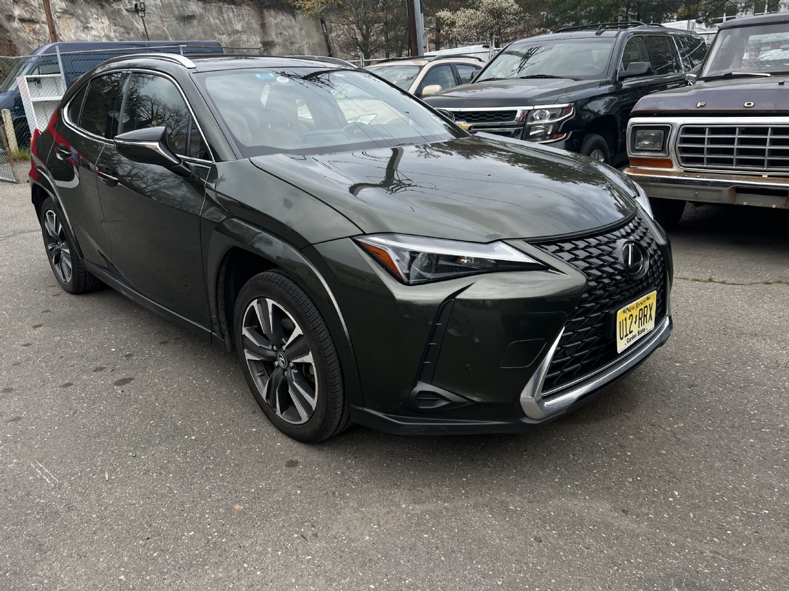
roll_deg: +3.9
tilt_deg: -17.0
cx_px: 394
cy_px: 296
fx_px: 593
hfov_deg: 67.3
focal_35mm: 26
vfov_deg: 53.1
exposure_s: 1/1468
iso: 50
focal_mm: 5.7
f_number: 1.5
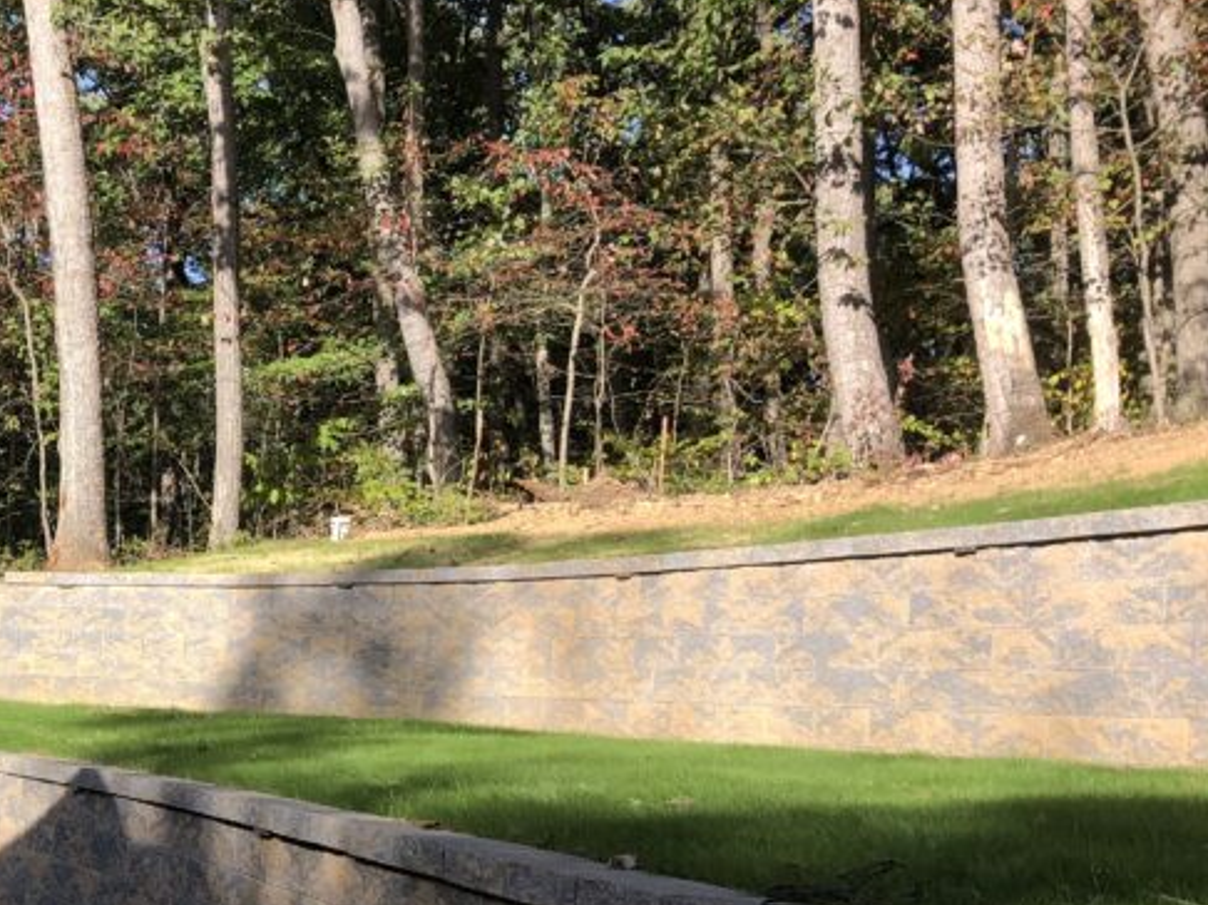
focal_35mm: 59
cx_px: 97
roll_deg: -3.3
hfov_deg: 31.1
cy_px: 679
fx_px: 2058
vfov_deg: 24.5
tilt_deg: +1.1
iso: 20
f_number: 1.8
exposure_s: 1/842
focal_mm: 3.99
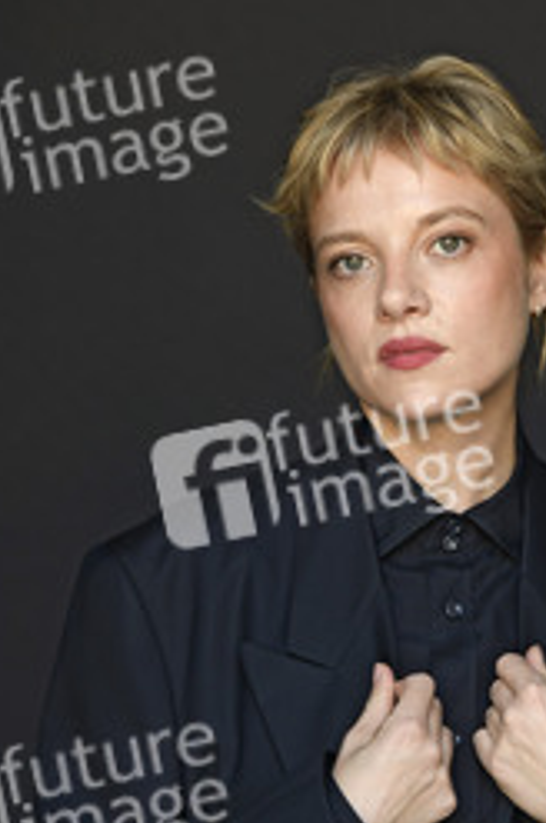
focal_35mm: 188
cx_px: 419
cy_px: 636
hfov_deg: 7.3
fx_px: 4289
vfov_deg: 10.9
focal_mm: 116
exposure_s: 1/250
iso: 800
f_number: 5
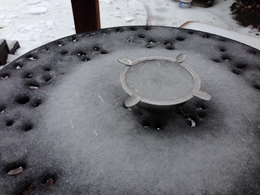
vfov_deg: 42.9
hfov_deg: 55.4
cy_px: 98
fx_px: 248
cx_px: 130
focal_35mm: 33
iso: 50
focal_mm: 4.12
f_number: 2.4
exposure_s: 1/723
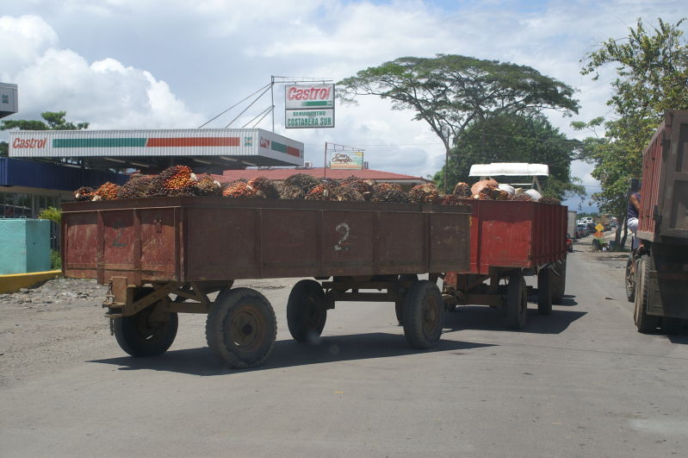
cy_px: 229
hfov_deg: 33.4
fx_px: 1145
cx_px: 344
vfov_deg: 22.6
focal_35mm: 60
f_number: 6.7
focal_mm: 40
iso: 100
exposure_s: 1/500
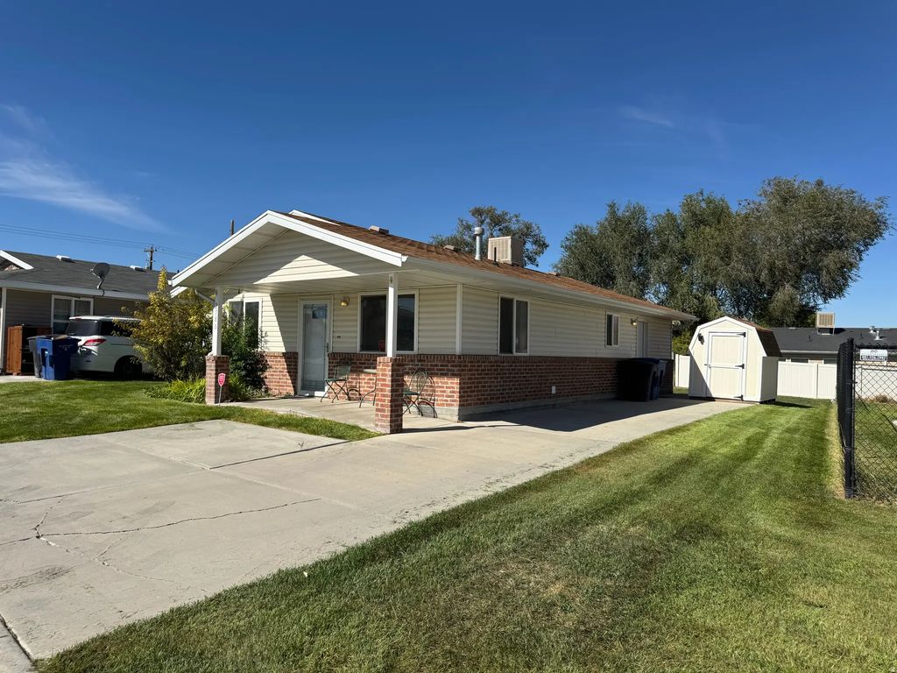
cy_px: 336
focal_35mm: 24
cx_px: 448
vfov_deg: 56.8
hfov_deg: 71.6
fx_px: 622
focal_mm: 6.76
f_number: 1.78
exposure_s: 1/6410
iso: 80
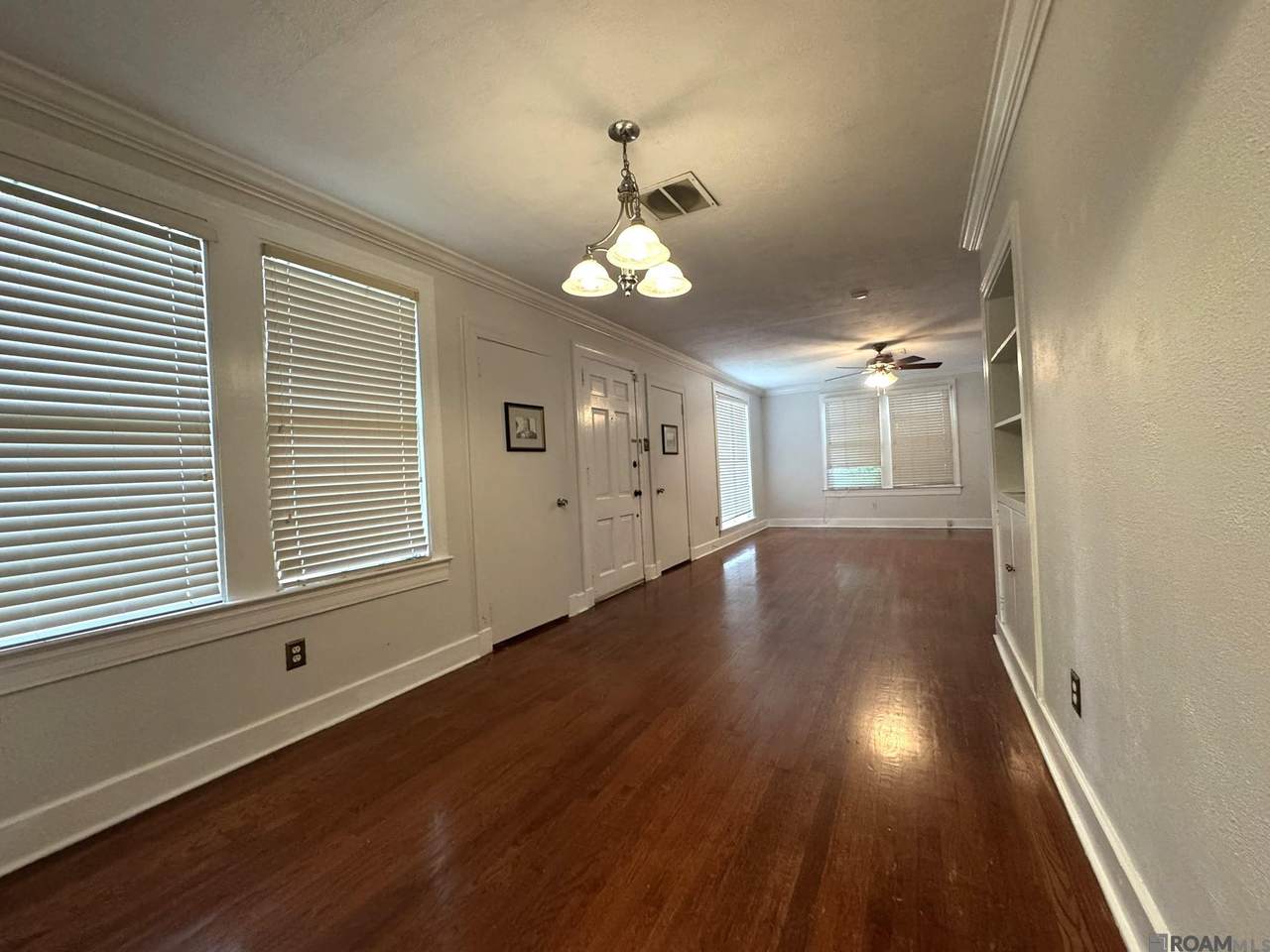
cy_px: 476
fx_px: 514
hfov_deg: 102.1
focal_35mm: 14
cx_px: 635
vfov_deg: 85.7
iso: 500
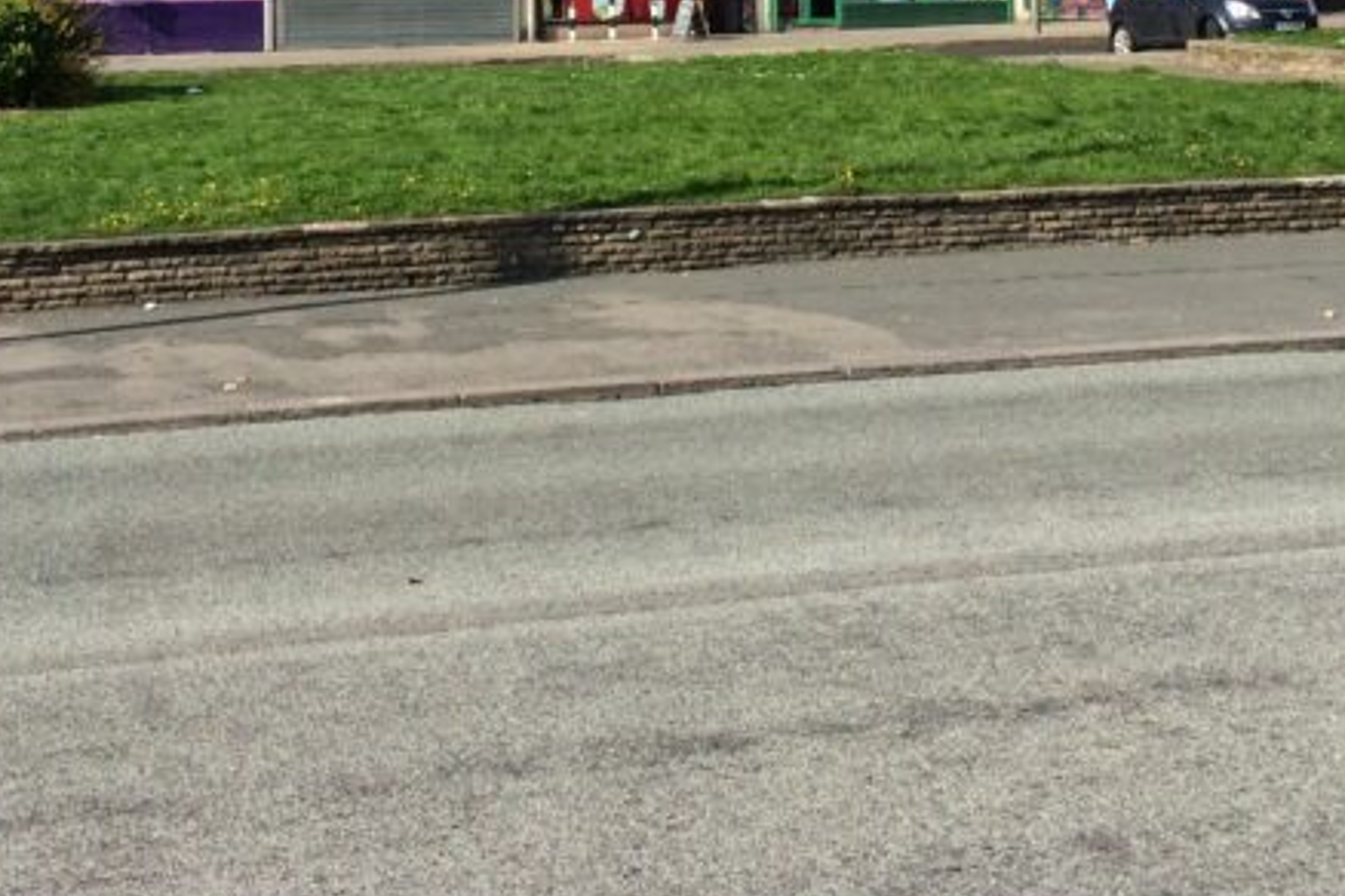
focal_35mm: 73
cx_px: 645
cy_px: -190
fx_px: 2727
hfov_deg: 27.7
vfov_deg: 17.7
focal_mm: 4.12
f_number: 2.2
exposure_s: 1/2283
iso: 40
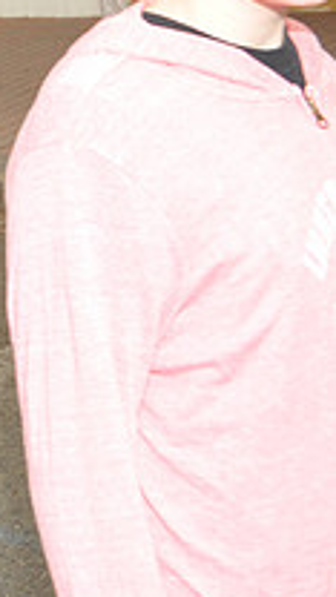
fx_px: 1616
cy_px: 109
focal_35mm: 102
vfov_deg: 20.7
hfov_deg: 10.2
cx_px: -494
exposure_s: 1/250
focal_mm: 35
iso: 400
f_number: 8
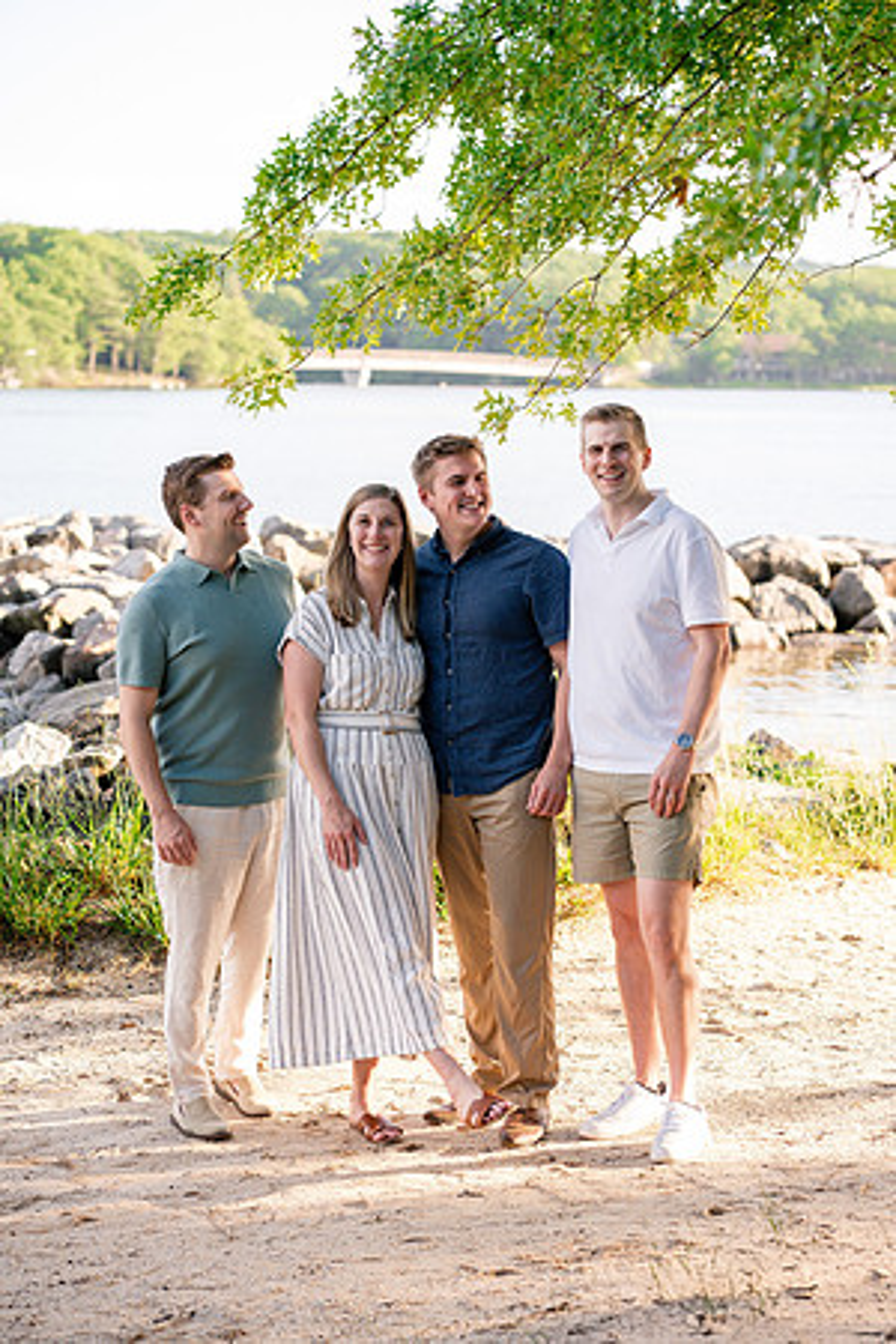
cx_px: 448
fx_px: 3173
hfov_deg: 16.1
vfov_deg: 23.9
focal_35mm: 85
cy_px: 672
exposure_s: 1/640
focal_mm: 85
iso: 800
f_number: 4.5
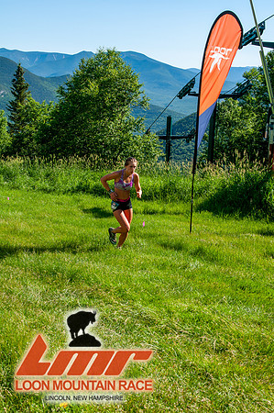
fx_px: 584
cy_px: 206
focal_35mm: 51
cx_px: 137
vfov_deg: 38.9
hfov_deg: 26.4
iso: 200
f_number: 8
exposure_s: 1/400
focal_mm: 34
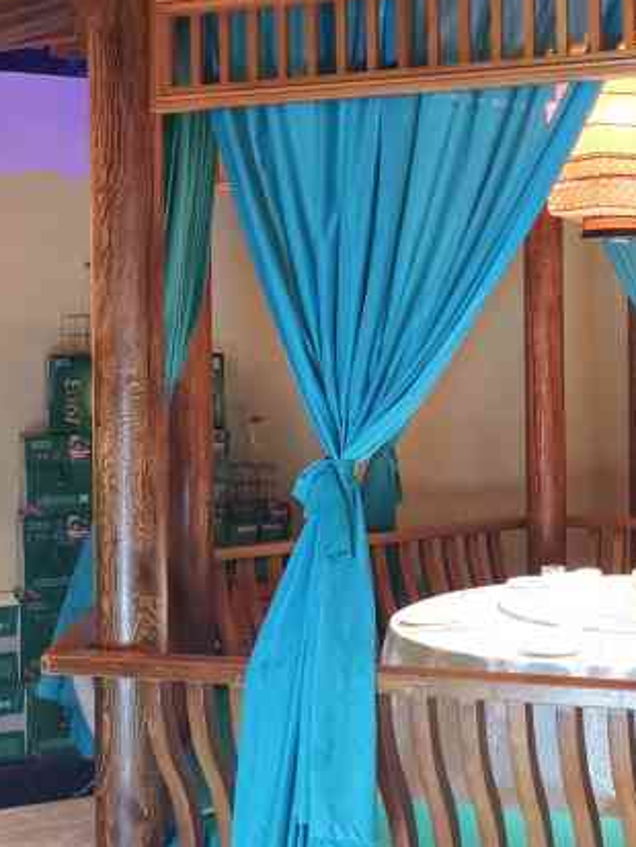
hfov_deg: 23.0
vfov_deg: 31.6
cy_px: 366
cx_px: 644
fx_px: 1494
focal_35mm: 61
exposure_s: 1/50
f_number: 1.8
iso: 400
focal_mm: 5.58
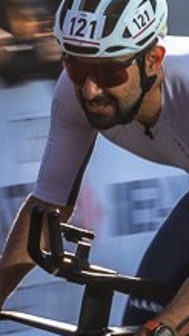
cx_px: 100
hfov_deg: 1.3
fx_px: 8204
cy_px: 283
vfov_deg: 2.3
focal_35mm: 923
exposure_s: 1/100
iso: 50
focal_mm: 150
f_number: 10
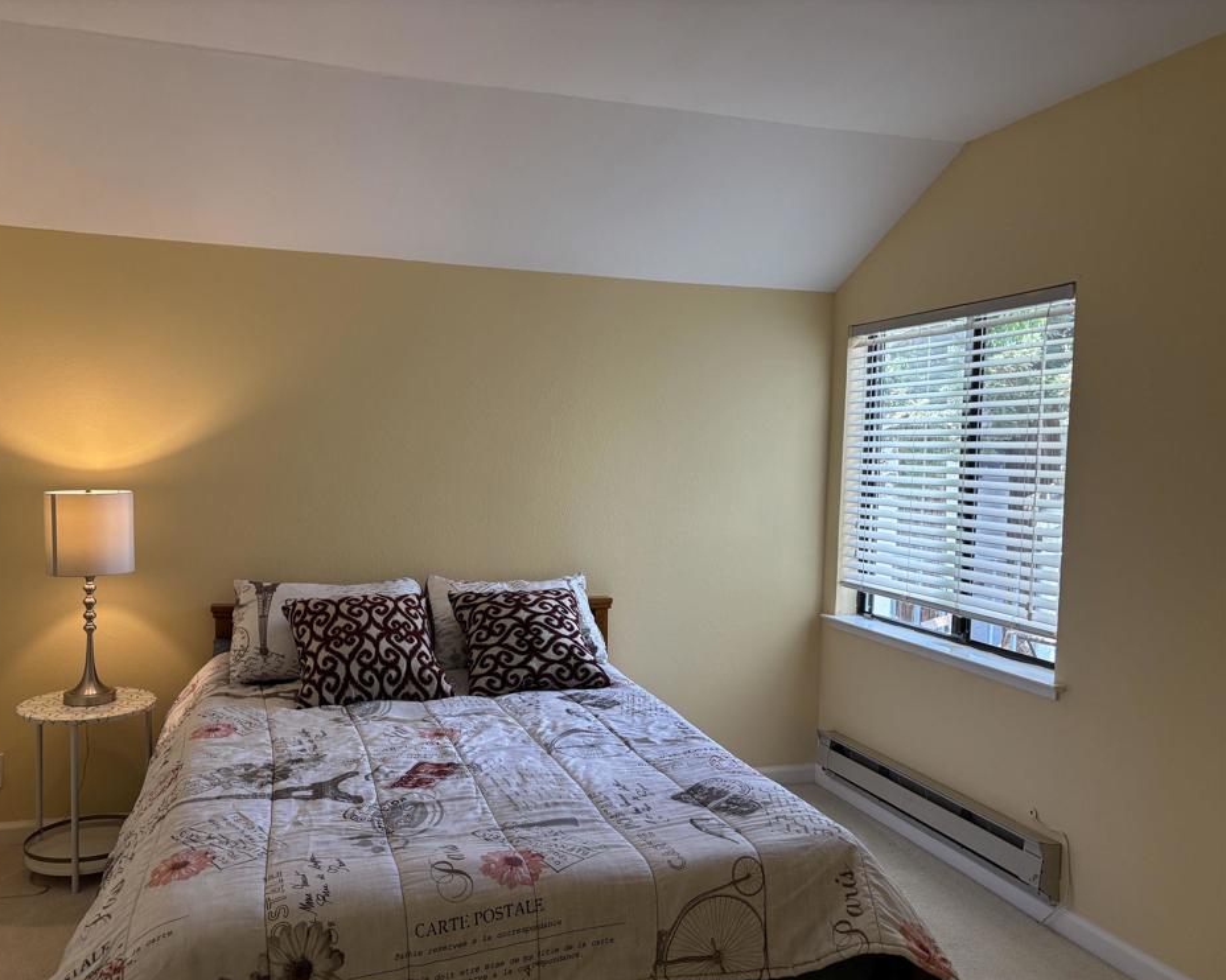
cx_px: 551
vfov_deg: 51.5
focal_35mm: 28
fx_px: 1016
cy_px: 505
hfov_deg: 62.1
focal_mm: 5.96
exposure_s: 1/120
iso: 125
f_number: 1.6
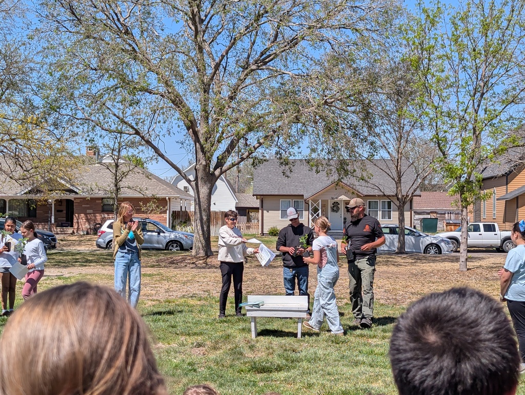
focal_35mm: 49
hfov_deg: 38.9
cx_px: 262
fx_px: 744
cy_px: 198
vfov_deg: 29.7
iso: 21
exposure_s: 1/1577
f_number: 1.68
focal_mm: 6.9
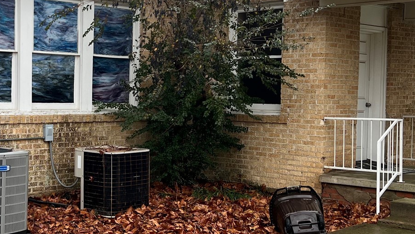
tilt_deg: -2.4
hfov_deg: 31.7
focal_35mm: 64
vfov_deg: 18.8
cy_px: 112
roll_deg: -0.5
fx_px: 704
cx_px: 67
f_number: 1.5
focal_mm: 5.7
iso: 50
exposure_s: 1/359
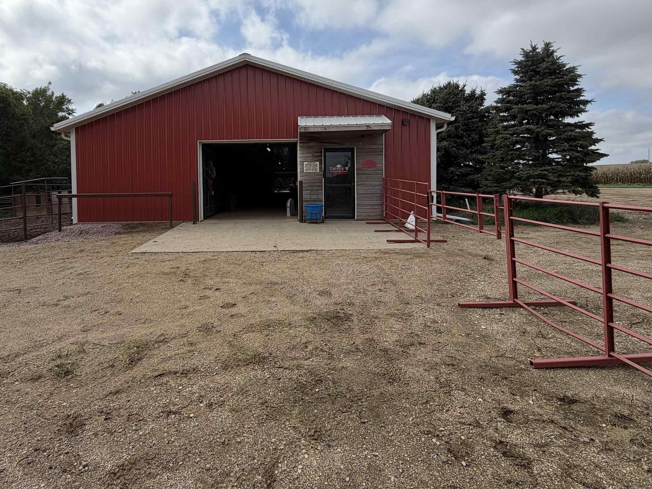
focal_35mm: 19
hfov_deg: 84.2
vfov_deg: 67.8
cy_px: 189
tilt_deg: -0.3
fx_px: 358
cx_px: 281
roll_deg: +0.2
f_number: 2.2
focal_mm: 2.22
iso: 20
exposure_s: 1/1235
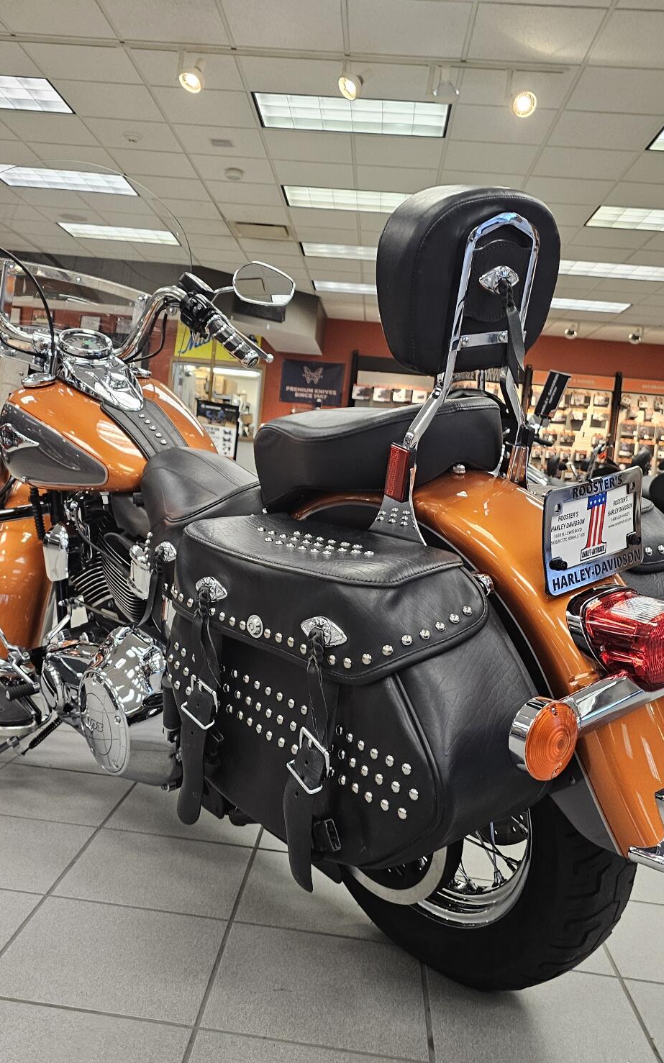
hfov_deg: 38.2
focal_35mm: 33
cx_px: 293
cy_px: 535
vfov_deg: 58.2
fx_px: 956
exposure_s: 1/120
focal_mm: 6.3
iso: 250
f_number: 1.7
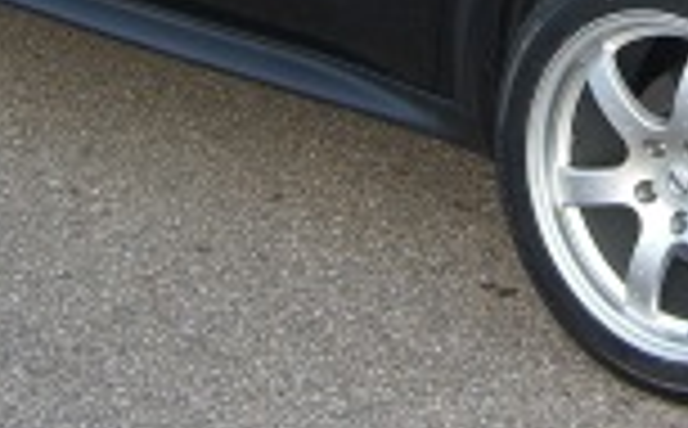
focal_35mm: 132
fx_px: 2470
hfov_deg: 15.7
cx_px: 598
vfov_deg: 9.6
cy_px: -209
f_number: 2.8
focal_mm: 7.9
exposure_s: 1/125
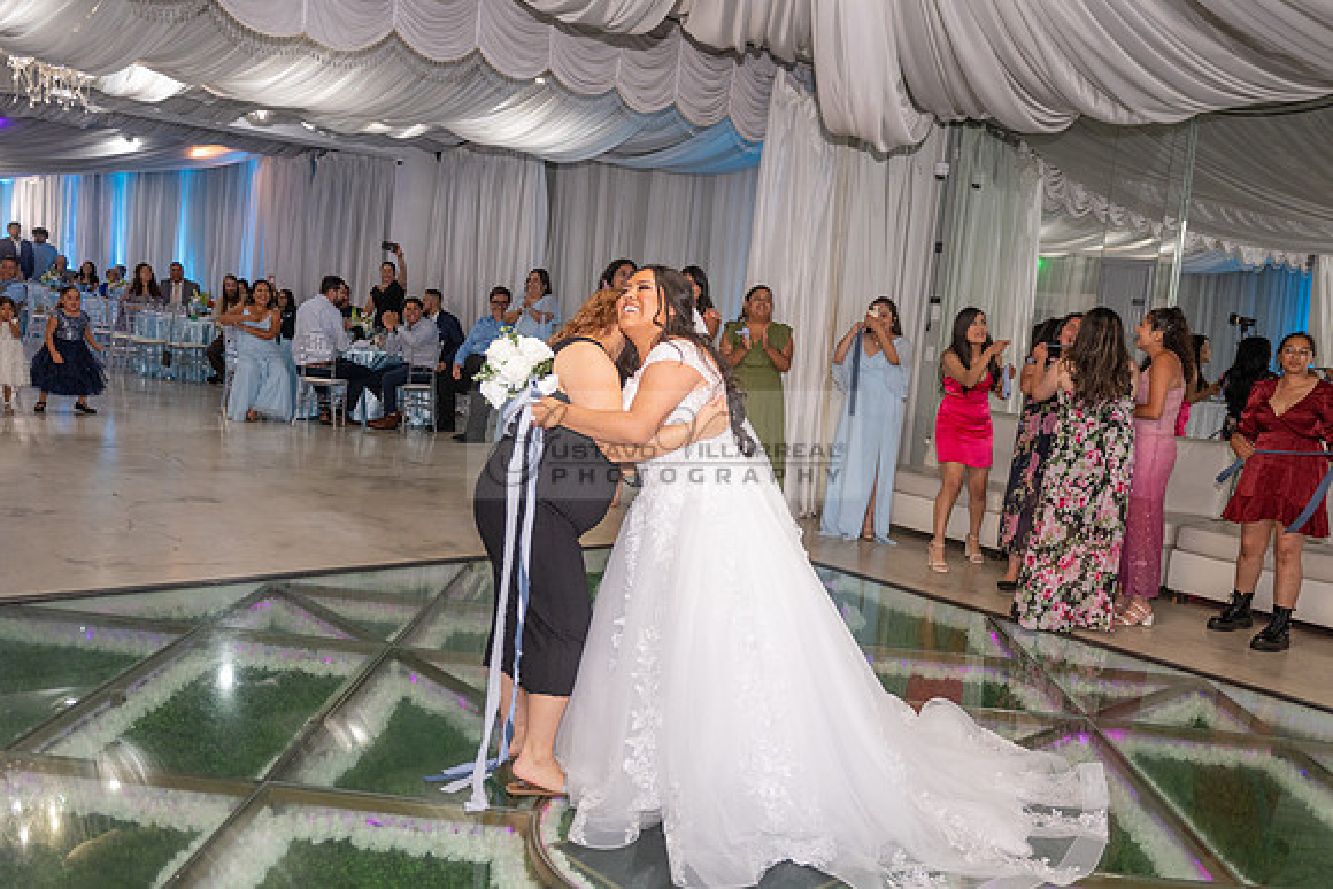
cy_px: 443
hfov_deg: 56.7
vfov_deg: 39.6
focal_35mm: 33
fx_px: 1236
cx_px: 638
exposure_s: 1/160
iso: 1000
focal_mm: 31
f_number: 3.2
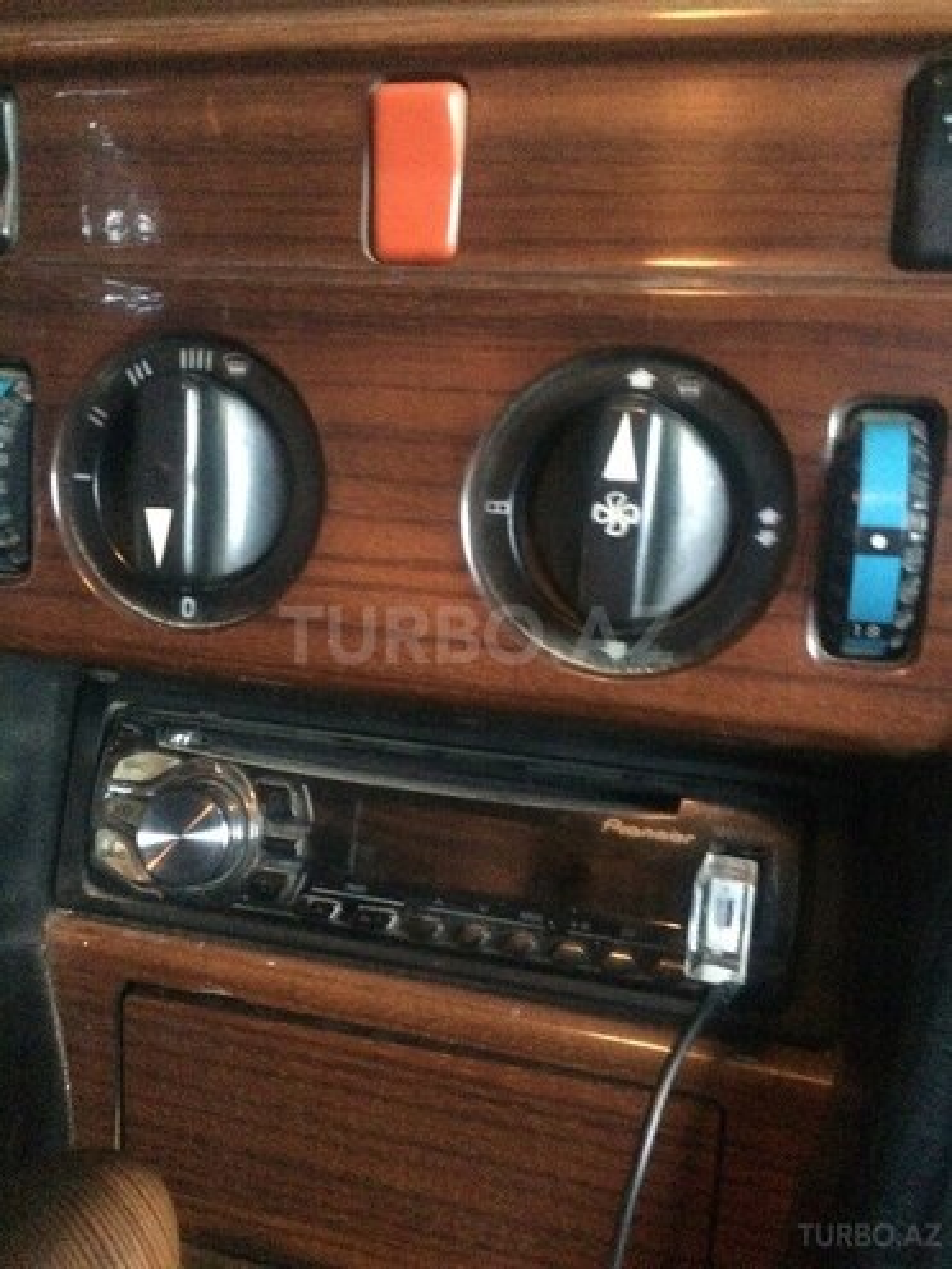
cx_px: 476
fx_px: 1063
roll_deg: +2.9
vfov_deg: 61.7
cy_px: 634
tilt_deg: -34.3
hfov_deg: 48.2
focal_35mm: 29
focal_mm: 4.15
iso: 2000
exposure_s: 1/17
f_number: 2.2
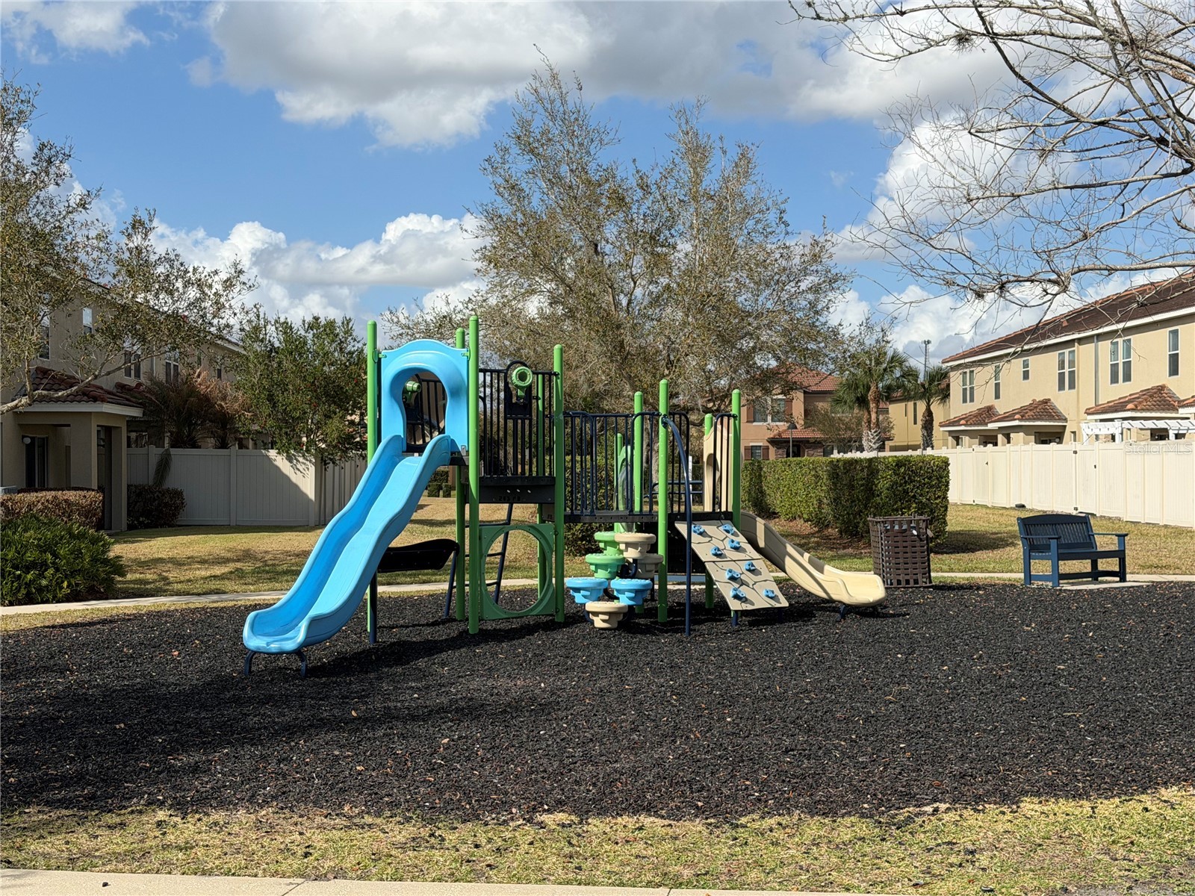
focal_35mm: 48
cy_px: 448
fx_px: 1657
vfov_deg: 30.3
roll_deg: +0.1
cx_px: 598
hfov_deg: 39.7
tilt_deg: +0.2
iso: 64
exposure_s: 1/6536
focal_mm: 6.76
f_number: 1.78
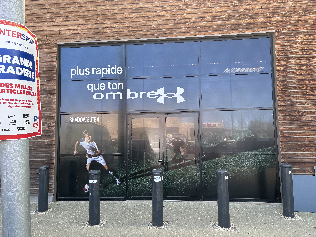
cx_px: 158
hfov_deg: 67.3
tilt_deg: +3.9
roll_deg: +1.0
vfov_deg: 53.1
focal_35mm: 26
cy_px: 118
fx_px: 237
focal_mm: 5.96
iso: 50
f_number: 1.6
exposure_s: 1/338
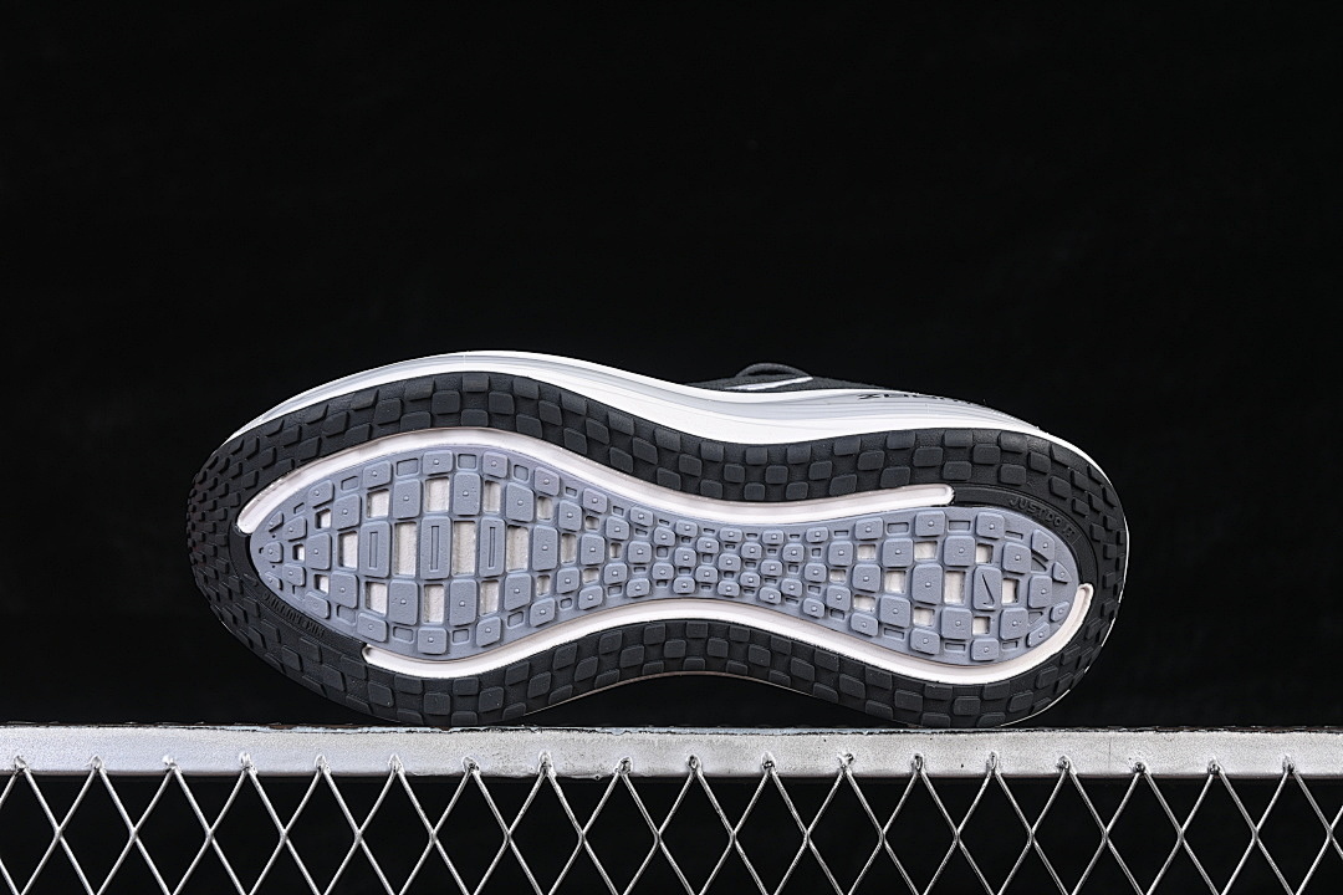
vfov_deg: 18.2
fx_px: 2798
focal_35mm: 75
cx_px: 672
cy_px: 448
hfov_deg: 27.0
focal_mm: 50
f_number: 6.3
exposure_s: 1/60
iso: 160
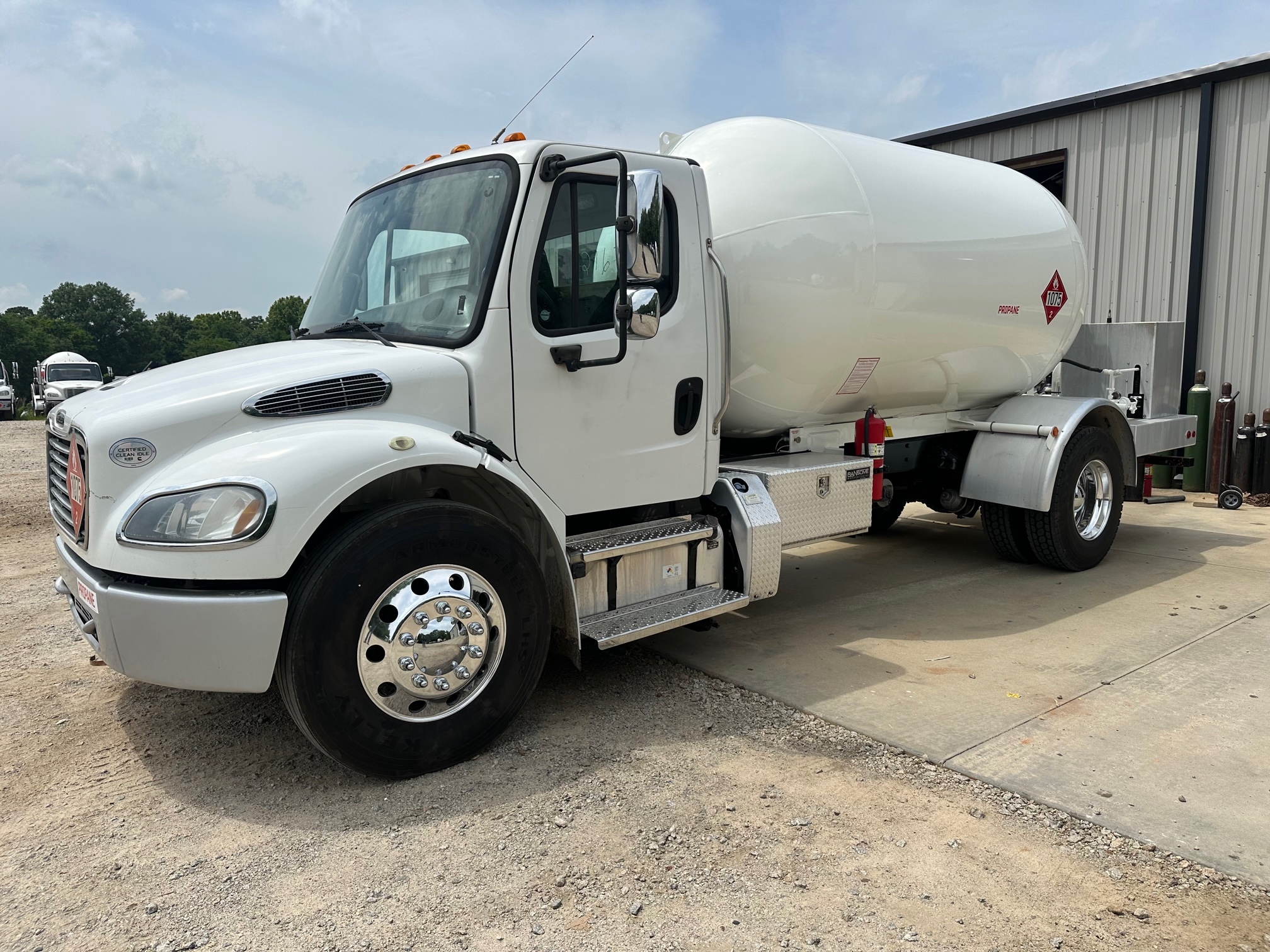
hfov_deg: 71.6
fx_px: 881
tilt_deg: -6.0
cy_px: 476
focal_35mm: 24
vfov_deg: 56.8
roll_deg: -0.5
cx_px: 635
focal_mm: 6.86
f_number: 1.78
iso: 80
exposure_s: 1/8197
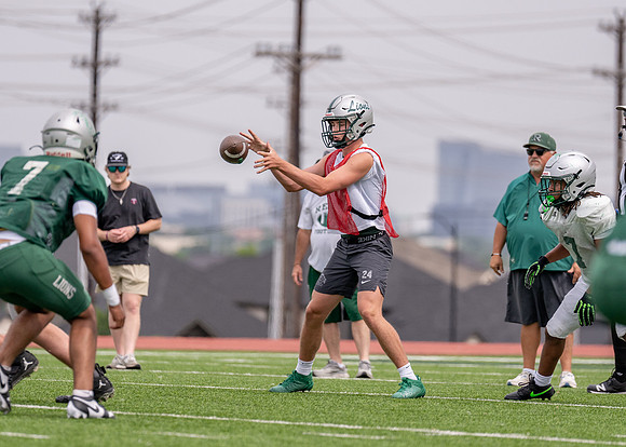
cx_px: 330
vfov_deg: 4.5
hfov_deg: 6.3
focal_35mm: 320
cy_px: 186
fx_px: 5685
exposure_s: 1/4000
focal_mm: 200
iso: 250
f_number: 2.8
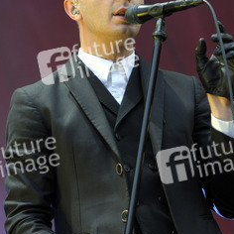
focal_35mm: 242
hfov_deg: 7.2
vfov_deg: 7.2
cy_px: 111
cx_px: 117
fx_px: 1851
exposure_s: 1/320
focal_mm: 112
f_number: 2.8
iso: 400
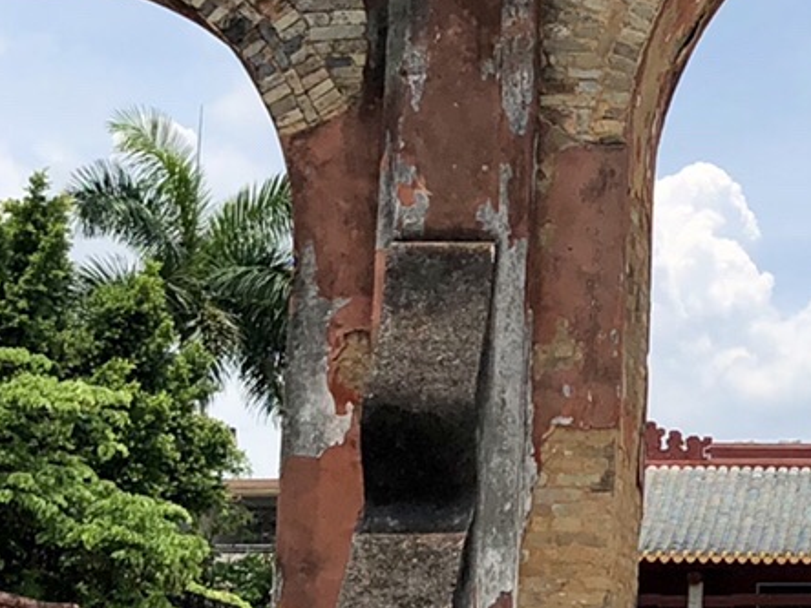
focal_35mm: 126
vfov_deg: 11.8
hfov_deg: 15.0
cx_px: 1027
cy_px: 208
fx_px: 2952
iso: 25
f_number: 1.8
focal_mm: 4
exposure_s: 1/2825
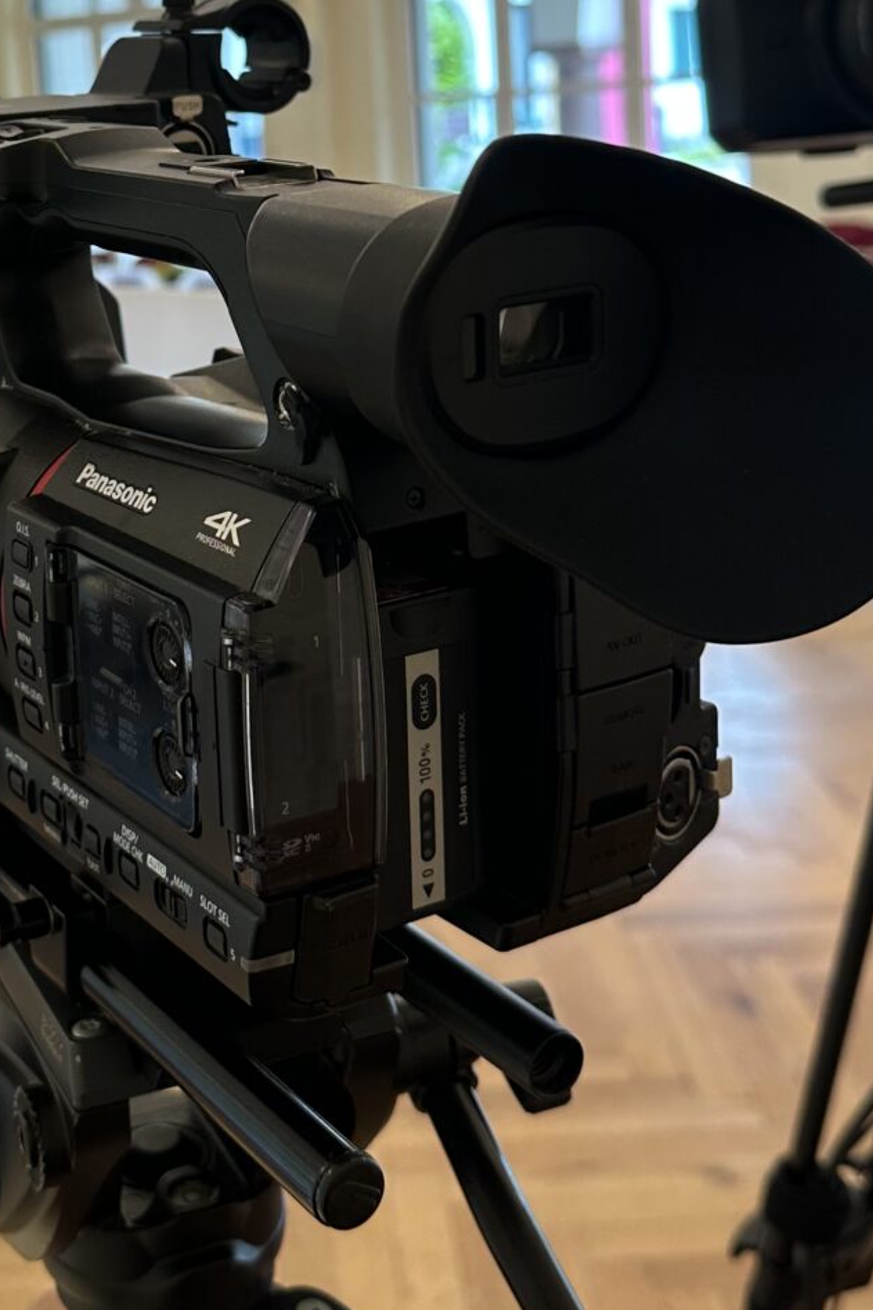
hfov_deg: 24.8
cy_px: 354
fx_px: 1965
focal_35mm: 54
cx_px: 224
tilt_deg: -6.6
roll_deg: +3.4
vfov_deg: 36.2
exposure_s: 1/100
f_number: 1.78
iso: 100
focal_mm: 6.86
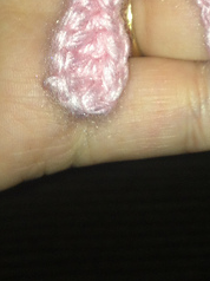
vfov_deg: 20.3
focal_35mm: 94
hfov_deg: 15.6
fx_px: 762
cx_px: 164
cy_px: 5
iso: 80
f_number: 2.8
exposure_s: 1/132
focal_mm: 3.85
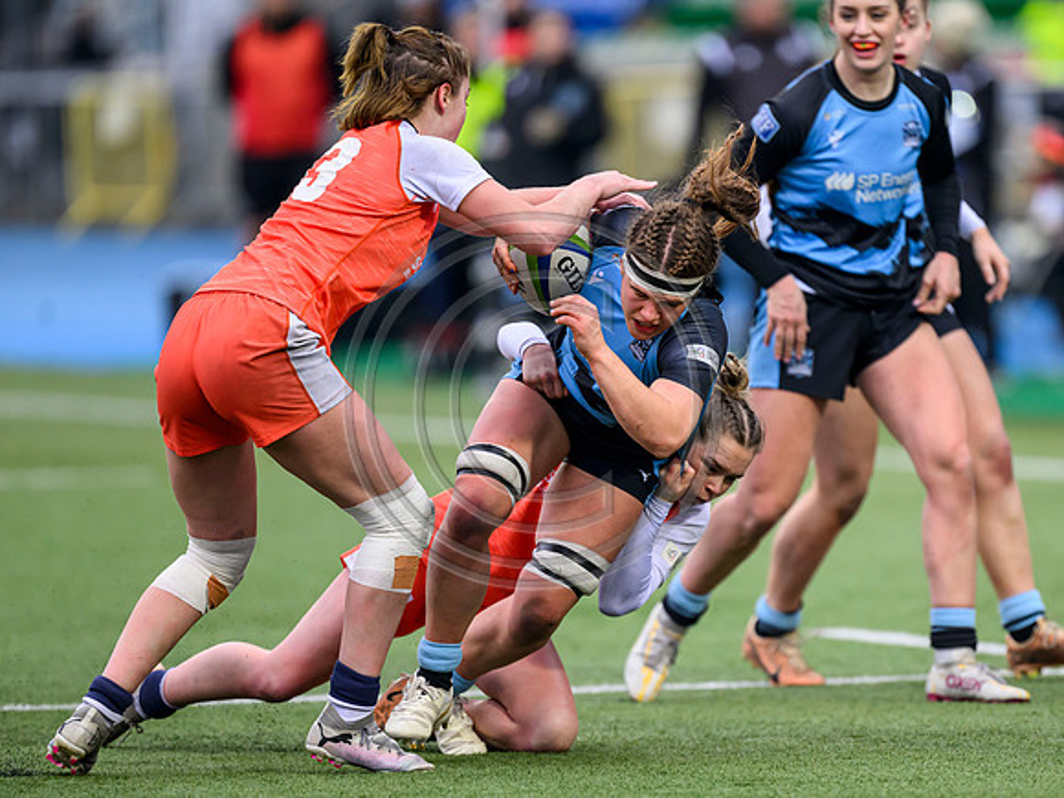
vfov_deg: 3.1
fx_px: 14698
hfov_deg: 4.1
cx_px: 662
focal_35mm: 478
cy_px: 441
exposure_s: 1/1600
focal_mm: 400
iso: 1600
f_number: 3.2
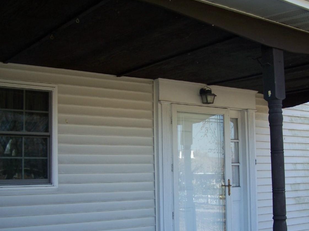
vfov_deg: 29.6
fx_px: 437
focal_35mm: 49
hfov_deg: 38.8
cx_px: 176
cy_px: 143
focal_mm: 6.3
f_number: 2.8
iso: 80
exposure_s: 1/250
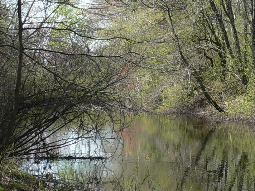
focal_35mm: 144
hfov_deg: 13.5
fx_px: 1060
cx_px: 262
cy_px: 50
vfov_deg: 10.3
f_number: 4
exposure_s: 1/250
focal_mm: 7.7
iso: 80
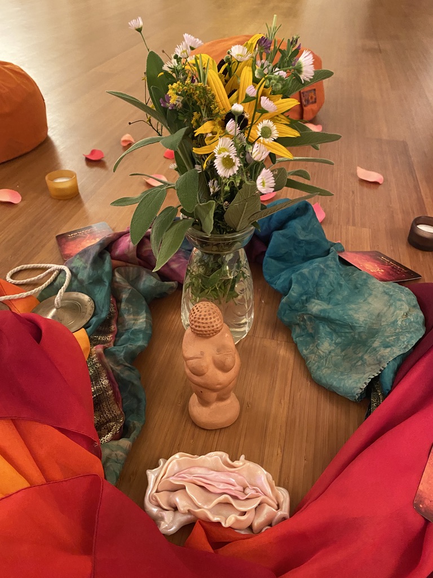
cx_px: 216
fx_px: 434
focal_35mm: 26
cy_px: 289
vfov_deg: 67.3
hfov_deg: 53.1
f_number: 1.8
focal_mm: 4.25
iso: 500
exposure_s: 1/25
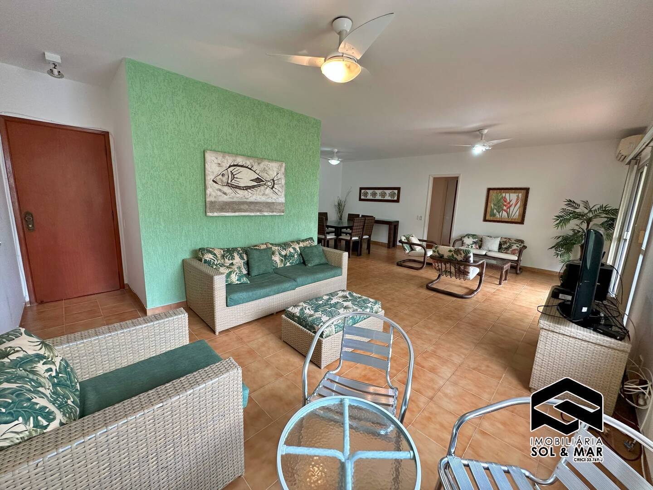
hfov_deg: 102.1
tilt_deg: -10.1
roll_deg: -2.4
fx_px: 264
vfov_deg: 85.7
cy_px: 245
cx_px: 326
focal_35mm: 14
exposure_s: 1/120
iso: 200
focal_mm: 2.22
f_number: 2.2
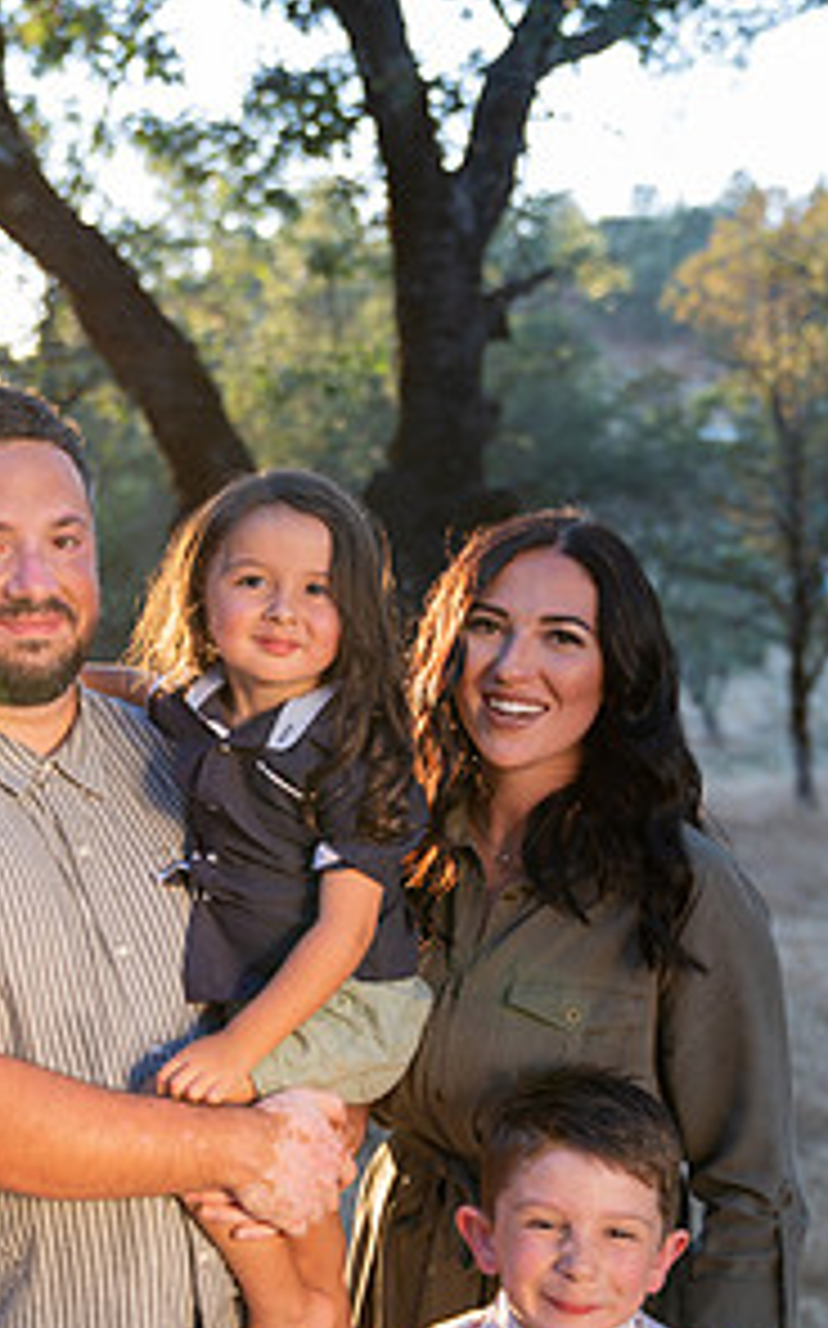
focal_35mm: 56
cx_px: 220
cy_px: 824
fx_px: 2025
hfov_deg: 22.9
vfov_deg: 36.1
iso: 200
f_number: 2.8
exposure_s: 1/125
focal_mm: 36
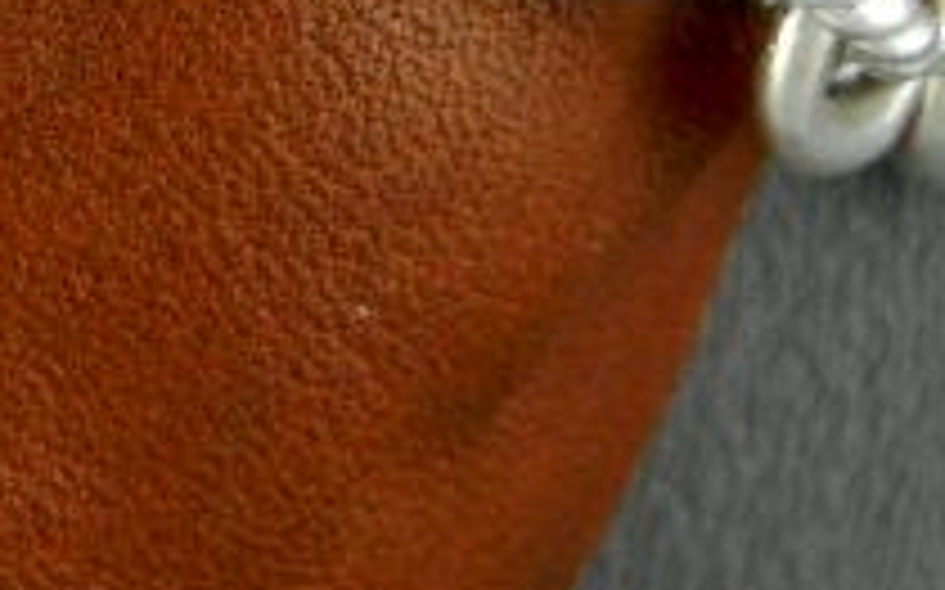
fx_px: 5663
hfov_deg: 9.5
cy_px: -423
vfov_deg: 5.9
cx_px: 166
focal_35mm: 220
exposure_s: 1/4
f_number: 4.1
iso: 200
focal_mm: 12.2
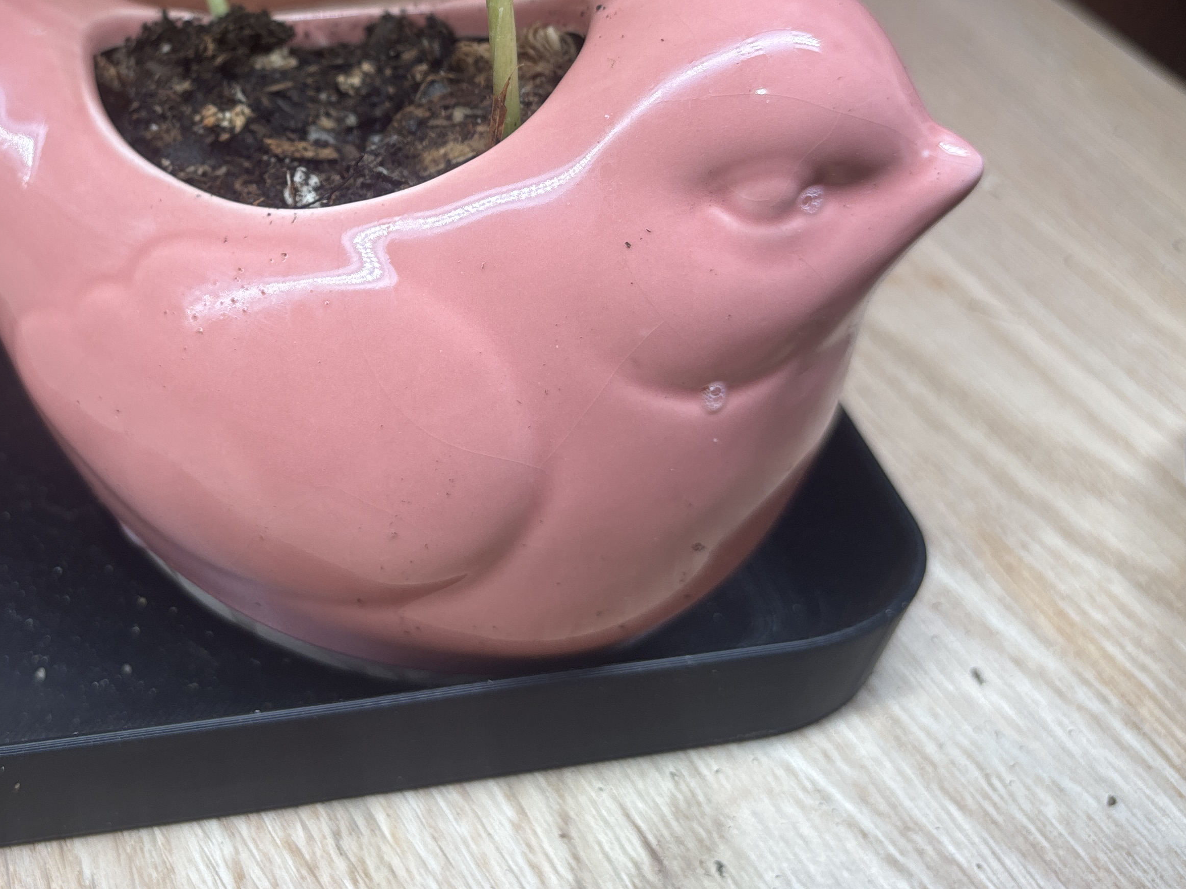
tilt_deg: -38.1
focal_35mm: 45
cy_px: 194
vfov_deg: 31.4
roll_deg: -6.6
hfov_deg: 40.8
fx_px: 1542
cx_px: 286
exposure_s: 1/289
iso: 50
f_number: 1.6
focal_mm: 5.96
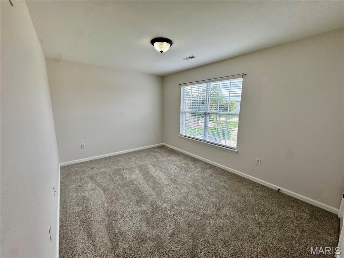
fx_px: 139
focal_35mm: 14
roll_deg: -1.0
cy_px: 129
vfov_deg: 85.7
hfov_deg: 102.1
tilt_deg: -10.3
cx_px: 172
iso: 40
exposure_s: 1/184
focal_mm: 2.22
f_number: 2.2
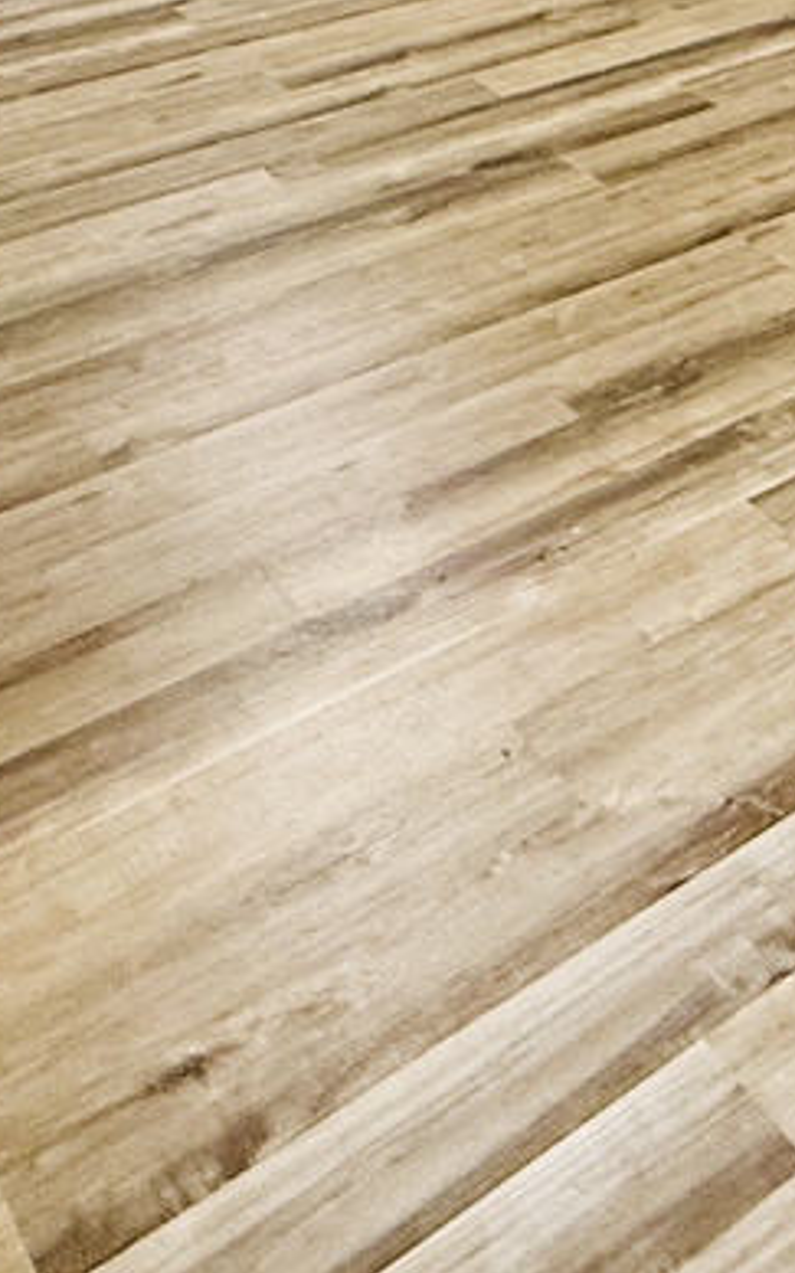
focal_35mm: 55
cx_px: 1103
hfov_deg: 20.9
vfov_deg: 30.5
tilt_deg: -11.0
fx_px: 1907
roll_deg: -1.1
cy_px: -308
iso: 320
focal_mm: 2.22
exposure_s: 1/120
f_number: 2.2
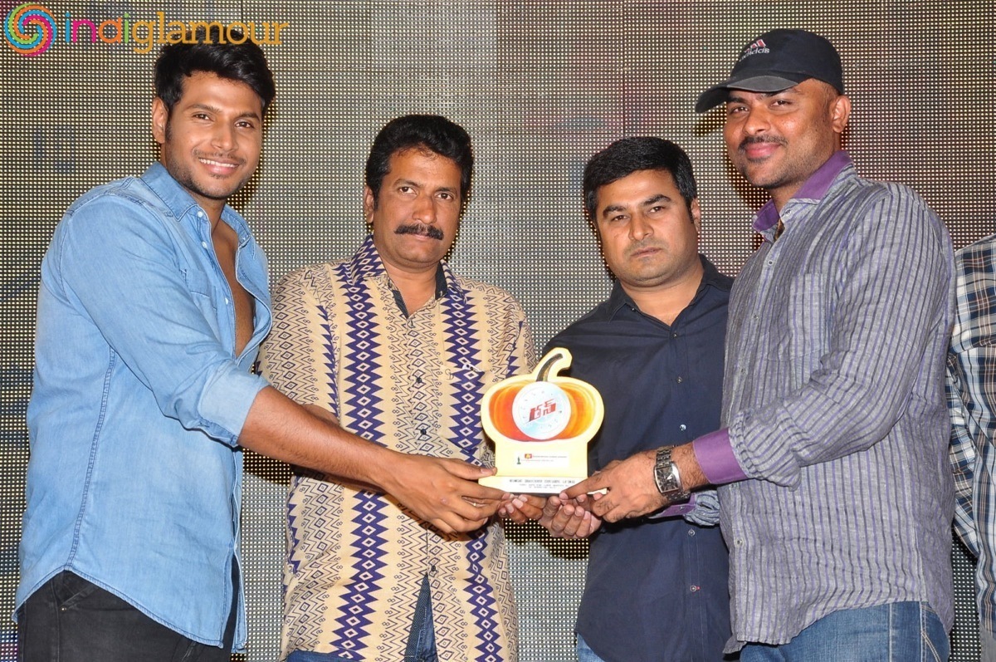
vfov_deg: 13.8
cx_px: 498
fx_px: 2736
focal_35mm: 99
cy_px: 331
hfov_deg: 20.6
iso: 500
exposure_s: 1/125
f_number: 7.1
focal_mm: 66
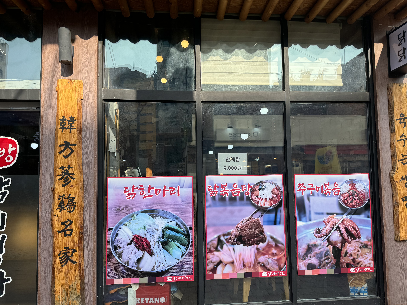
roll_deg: +2.6
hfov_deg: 69.4
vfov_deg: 54.9
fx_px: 294
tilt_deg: +4.5
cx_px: 205
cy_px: 155
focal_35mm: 25
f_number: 1.78
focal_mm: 6.86
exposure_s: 1/1980
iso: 80
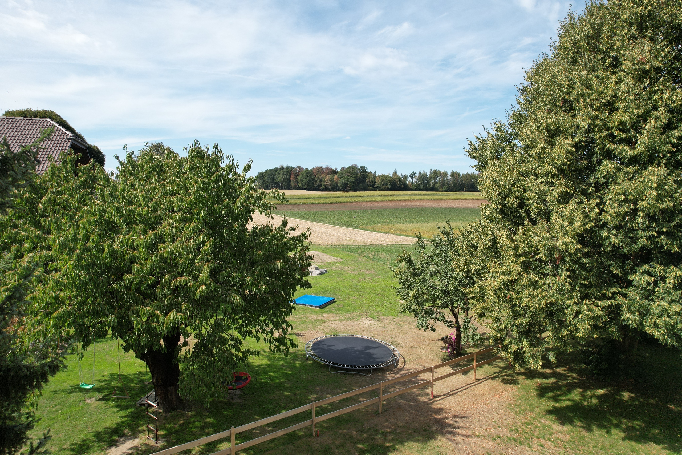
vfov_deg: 57.2
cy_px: 228
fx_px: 417
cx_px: 341
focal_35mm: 22
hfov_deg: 78.6
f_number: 2.8
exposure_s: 1/1250
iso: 100
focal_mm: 8.38
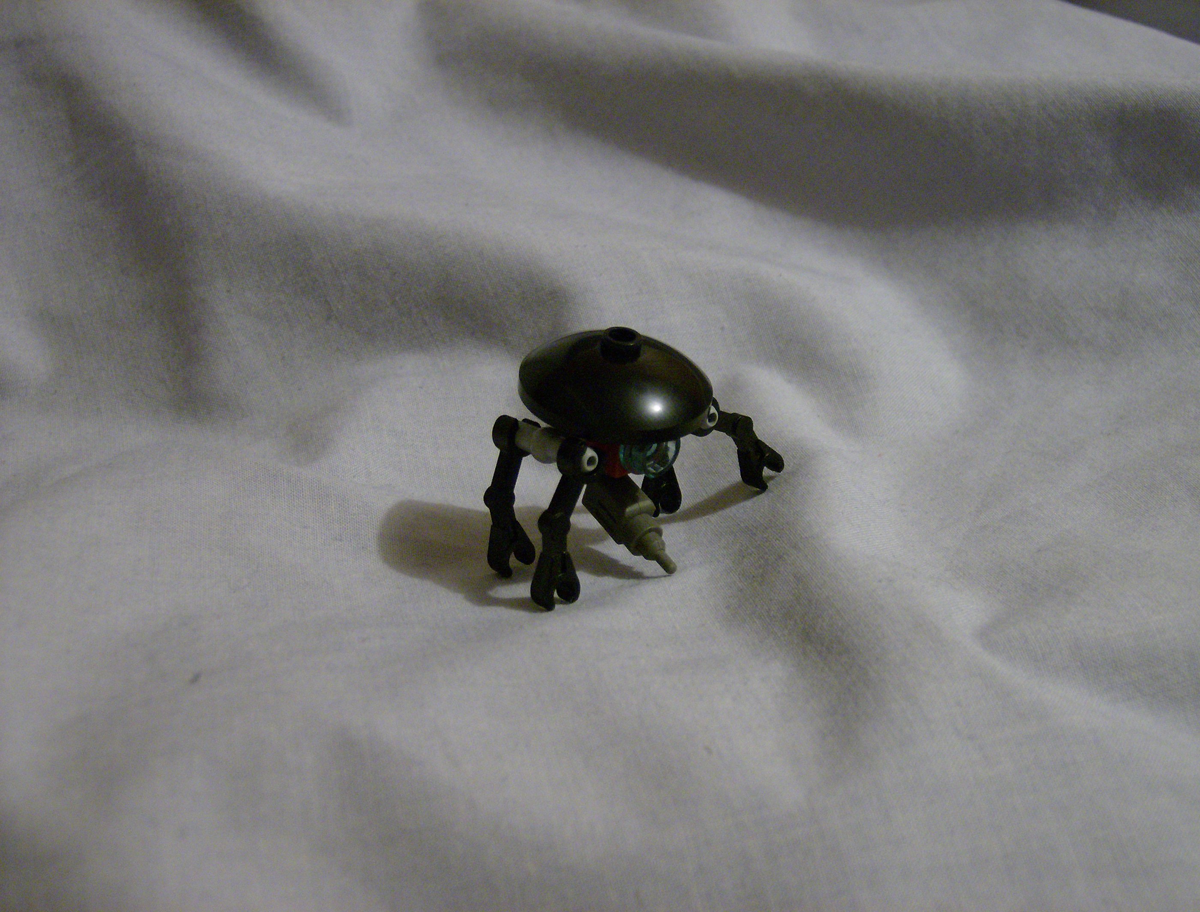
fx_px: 1602
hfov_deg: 41.1
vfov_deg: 31.8
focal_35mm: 46
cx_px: 600
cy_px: 456
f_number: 3.1
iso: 200
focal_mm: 7.7
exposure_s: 1/12.2
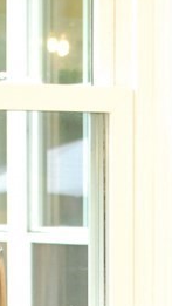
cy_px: 349
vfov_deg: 9.9
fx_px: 1750
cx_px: 163
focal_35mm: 216
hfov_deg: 5.6
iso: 500
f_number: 2.5
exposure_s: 1/125
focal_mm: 35
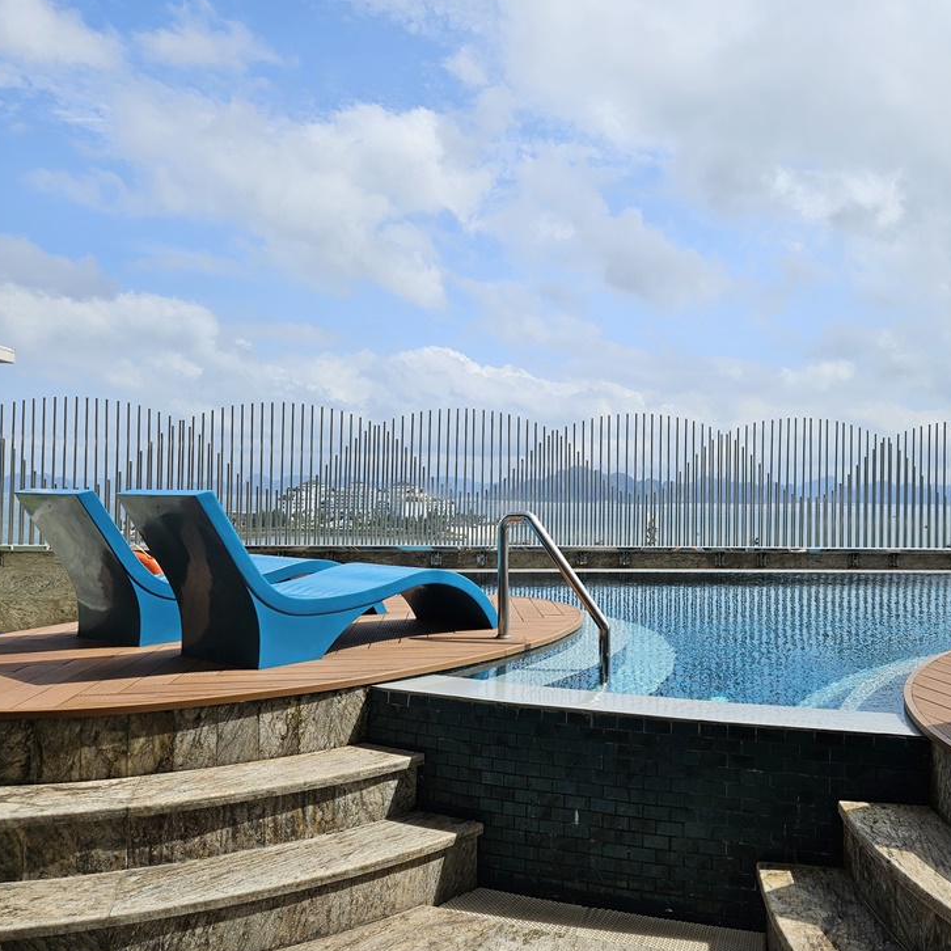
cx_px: 618
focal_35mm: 28
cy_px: 470
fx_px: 870
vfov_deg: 57.3
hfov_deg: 56.3
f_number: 1.8
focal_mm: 5.4
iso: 25
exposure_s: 1/2071
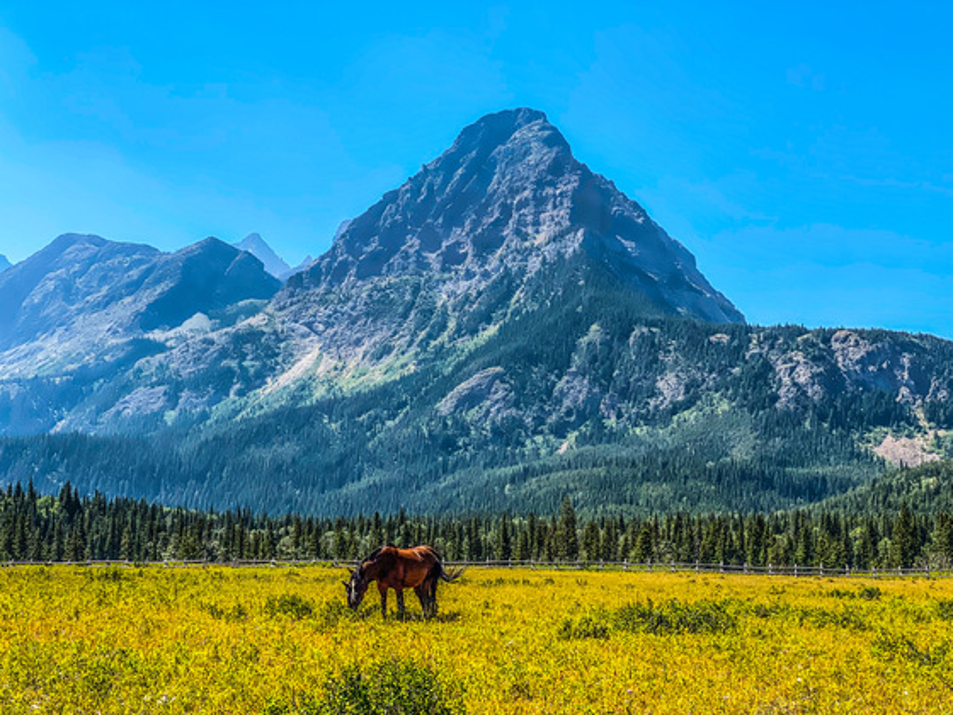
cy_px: 358
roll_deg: +1.0
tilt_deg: +6.8
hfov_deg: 36.8
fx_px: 1432
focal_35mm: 52
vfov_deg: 28.0
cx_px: 476
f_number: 2
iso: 20
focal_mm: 6
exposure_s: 1/1597
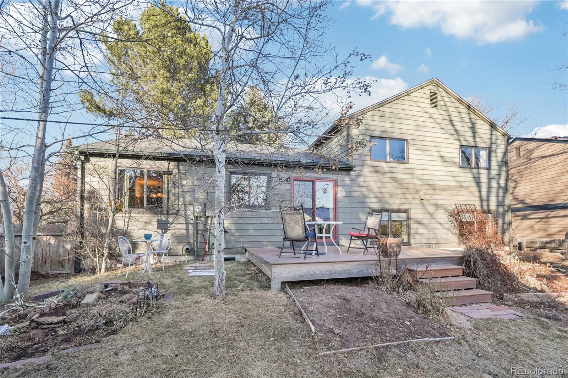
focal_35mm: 15
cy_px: 189
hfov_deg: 100.4
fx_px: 237
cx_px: 284
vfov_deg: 77.3
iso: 800
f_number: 8
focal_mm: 10
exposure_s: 1/320
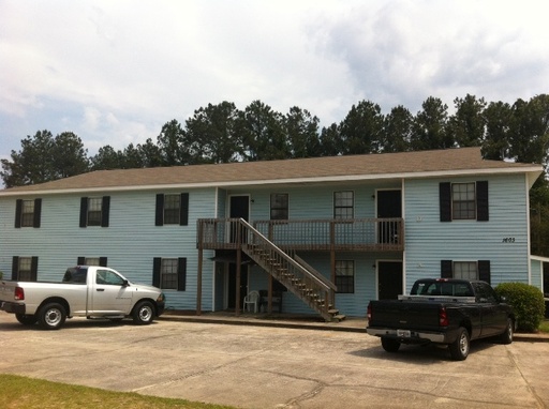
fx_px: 554
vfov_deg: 40.6
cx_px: 274
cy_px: 204
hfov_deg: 52.7
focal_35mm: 35
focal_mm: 3.85
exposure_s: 1/1436
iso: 80
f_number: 2.8
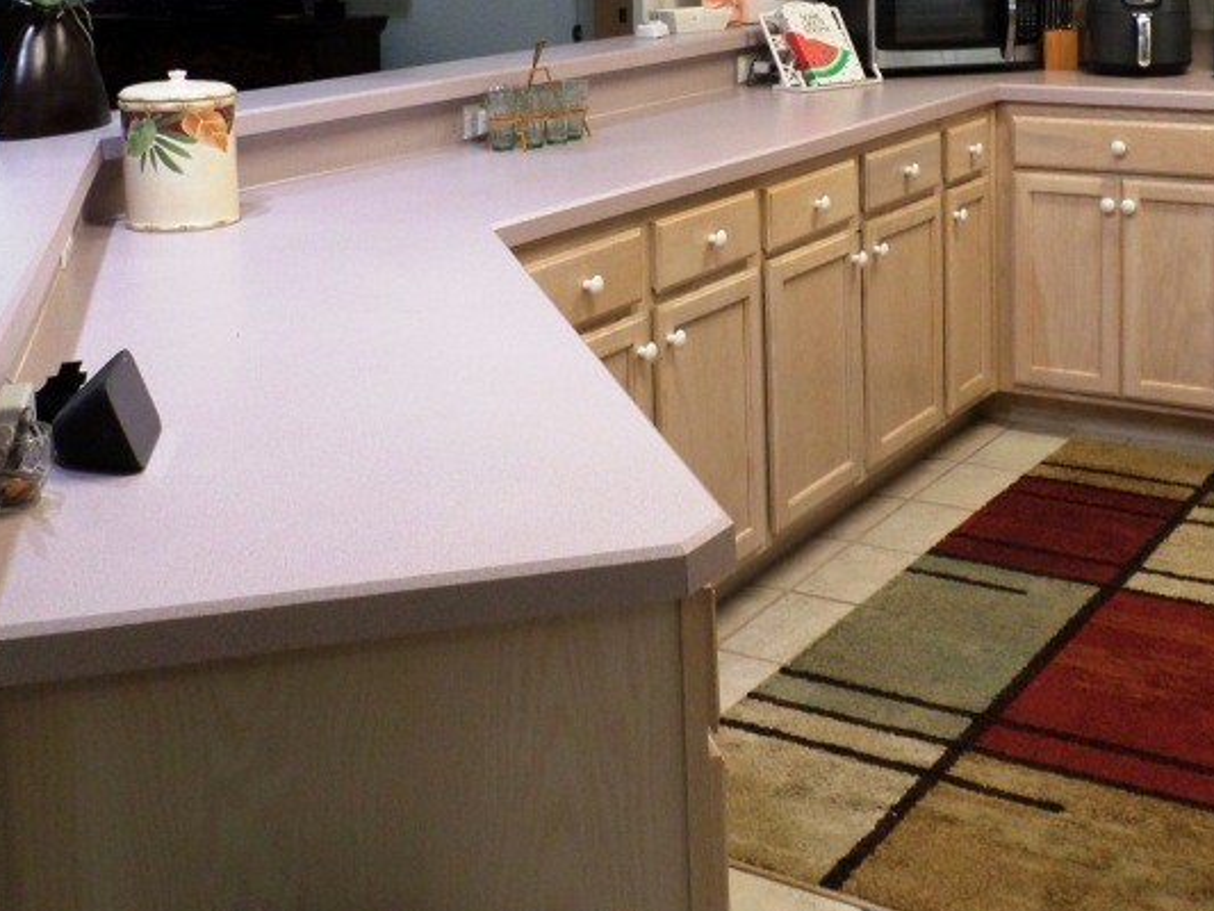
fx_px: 1684
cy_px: 71
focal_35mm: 48
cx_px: 683
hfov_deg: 39.6
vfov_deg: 28.9
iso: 120
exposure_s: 1/30
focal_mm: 4.5
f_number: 2.5
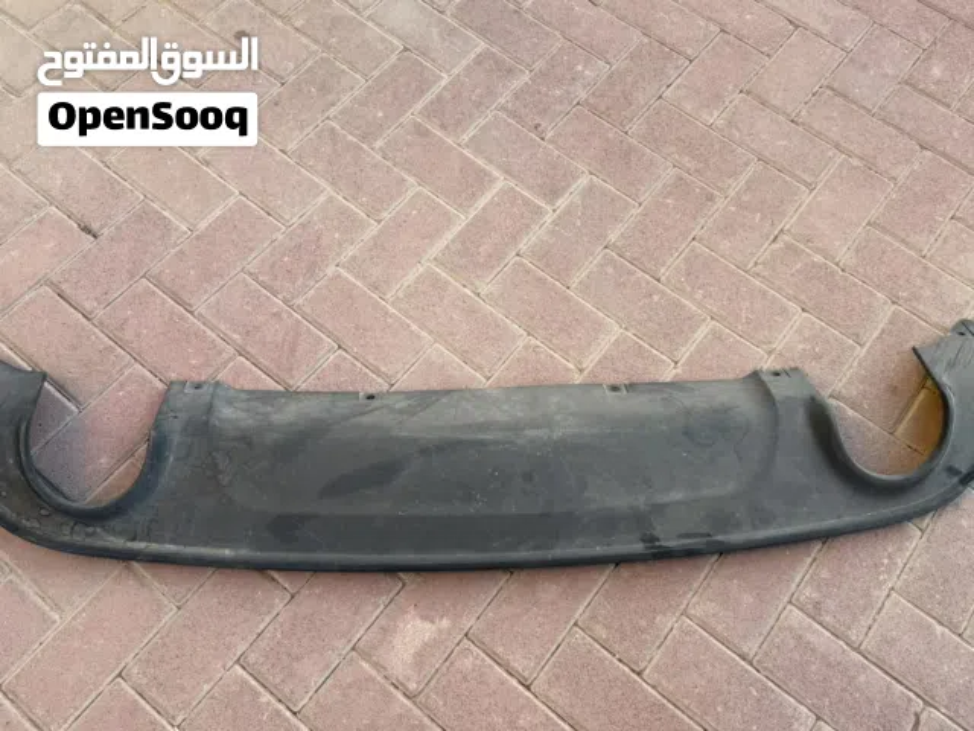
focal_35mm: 24
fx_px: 675
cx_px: 487
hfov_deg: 71.6
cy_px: 366
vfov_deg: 56.8
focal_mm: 6.76
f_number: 1.78
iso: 80
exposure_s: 1/361
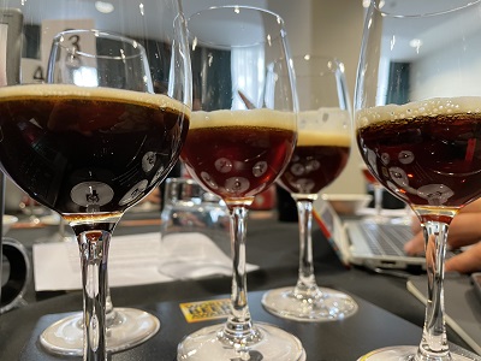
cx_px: 240
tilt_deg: +0.4
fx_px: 361
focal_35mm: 26
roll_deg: +0.7
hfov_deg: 67.3
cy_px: 180
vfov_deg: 53.1
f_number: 1.6
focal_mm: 4.2
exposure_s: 1/50
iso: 125
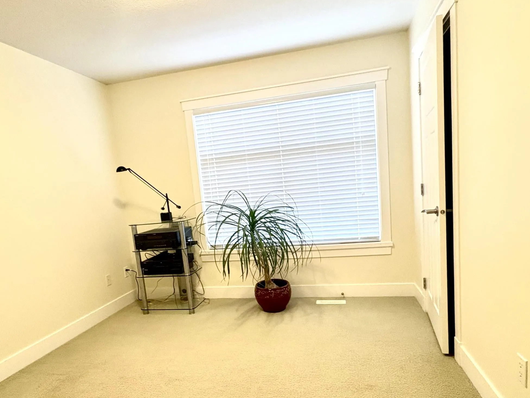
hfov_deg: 76.4
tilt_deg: -5.9
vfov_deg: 60.9
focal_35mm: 22
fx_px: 337
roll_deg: +5.6
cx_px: 256
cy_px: 221
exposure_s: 1/60
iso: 400
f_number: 2.2
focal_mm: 2.22
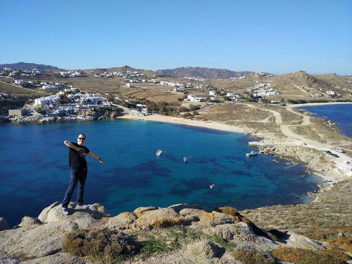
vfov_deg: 46.8
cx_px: 176
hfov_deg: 60.0
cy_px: 132
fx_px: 305
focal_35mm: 30
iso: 100
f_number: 2
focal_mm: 4.12
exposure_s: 1/1352
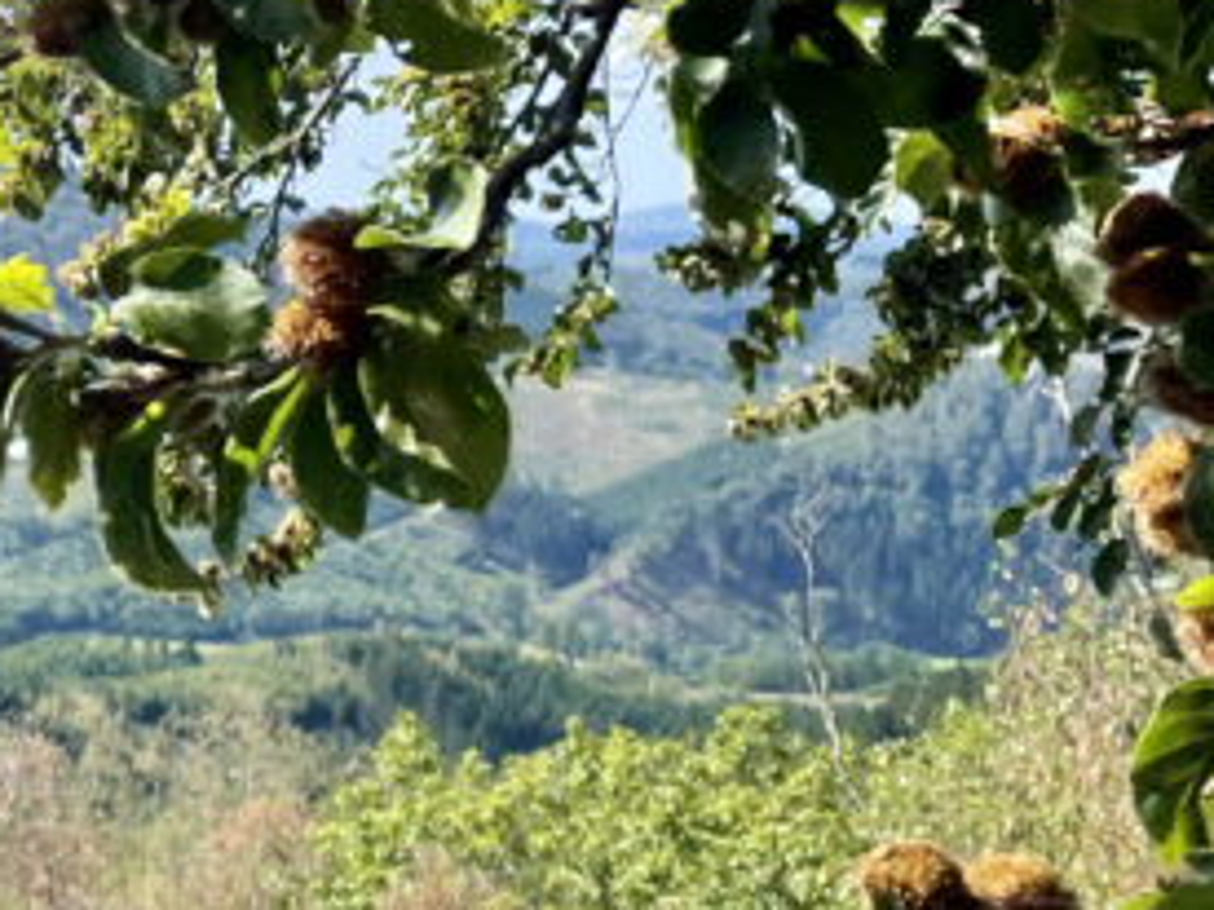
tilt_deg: -1.0
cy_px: 252
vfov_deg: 15.8
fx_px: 3260
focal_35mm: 93
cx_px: -305
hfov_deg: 19.6
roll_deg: -1.8
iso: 32
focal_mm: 5.1
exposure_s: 1/3788
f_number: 1.6
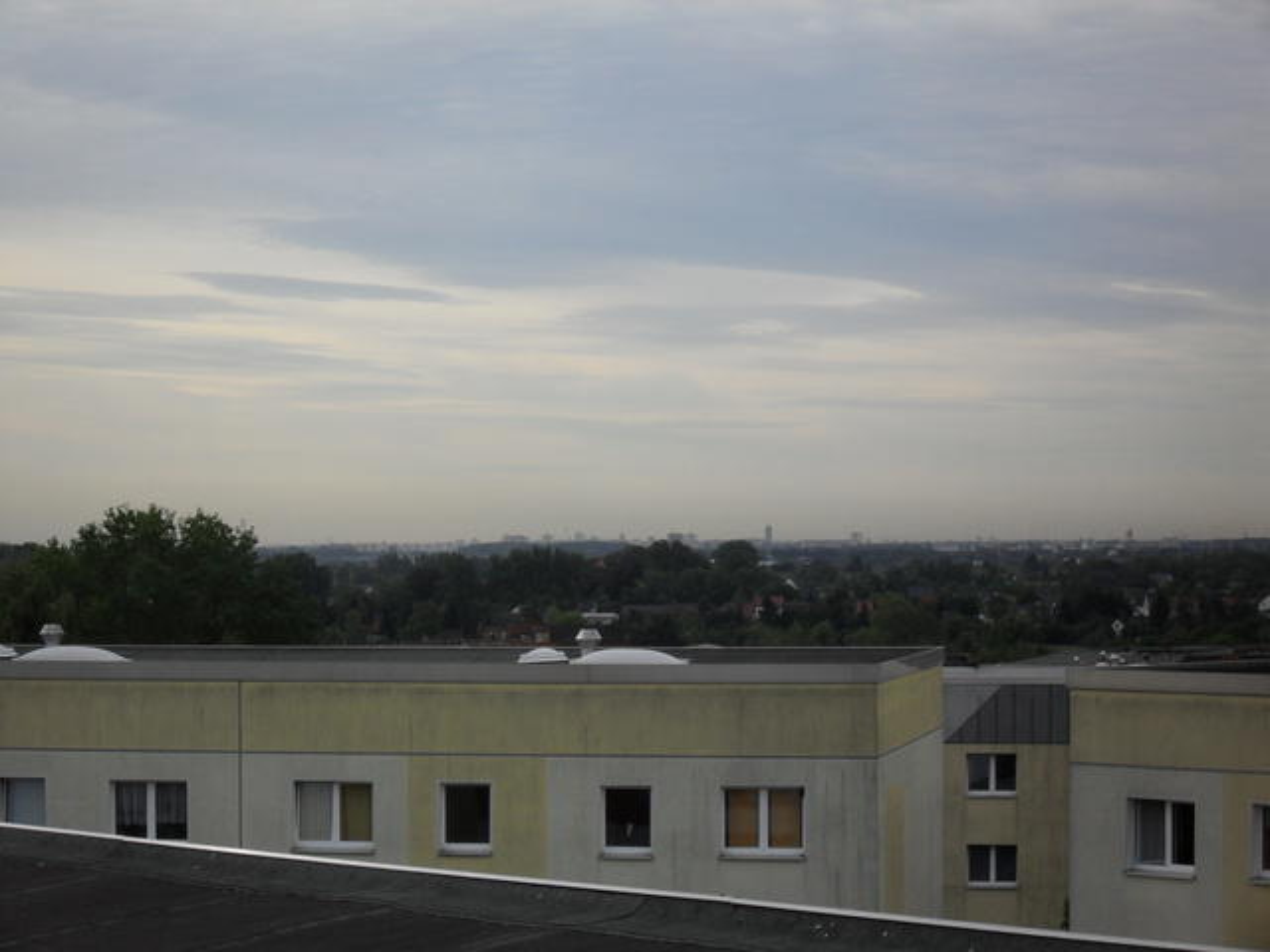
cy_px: 476
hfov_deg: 18.7
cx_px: 635
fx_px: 3852
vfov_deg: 14.1
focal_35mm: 105
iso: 100
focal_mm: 18.9
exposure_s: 1/250
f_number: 5.8
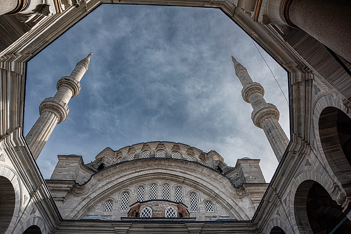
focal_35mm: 24
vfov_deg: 53.2
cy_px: 117
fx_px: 234
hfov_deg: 73.7
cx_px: 176
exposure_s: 1/1250
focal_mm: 24
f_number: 11
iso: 250
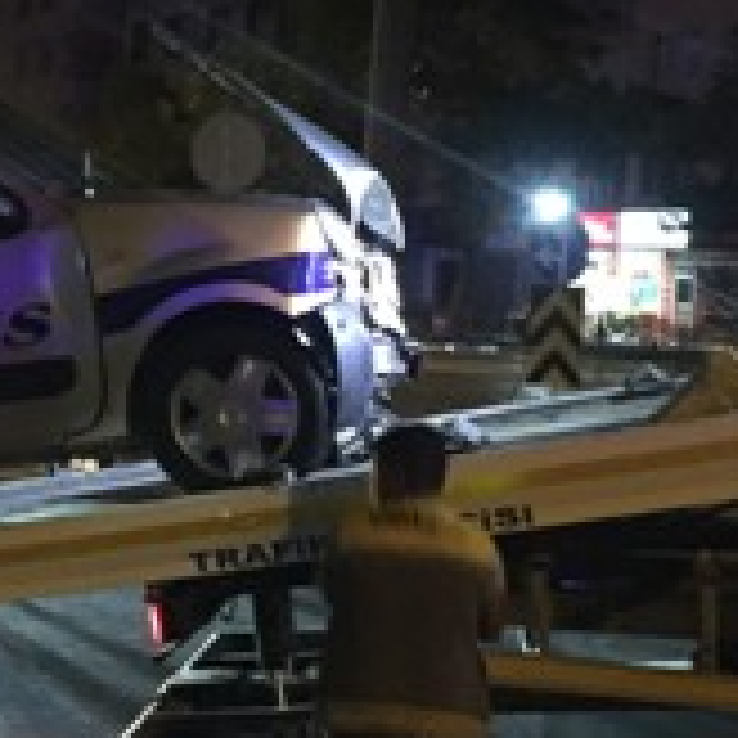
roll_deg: -1.8
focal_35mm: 100
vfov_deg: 17.4
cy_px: 392
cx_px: -243
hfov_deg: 16.4
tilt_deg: -3.4
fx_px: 2412
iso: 500
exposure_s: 1/17
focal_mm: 4.15
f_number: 2.2
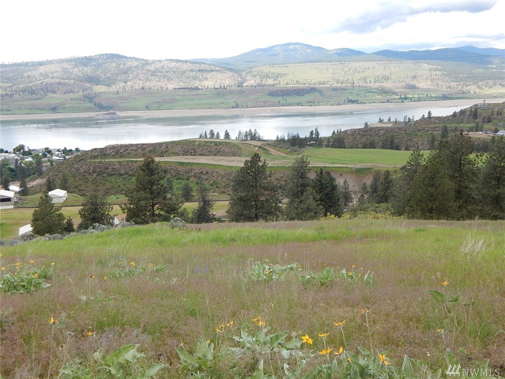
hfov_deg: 49.0
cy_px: 190
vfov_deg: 37.7
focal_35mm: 38
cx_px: 252
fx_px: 554
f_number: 3.4
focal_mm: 6.8
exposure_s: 1/500
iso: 125
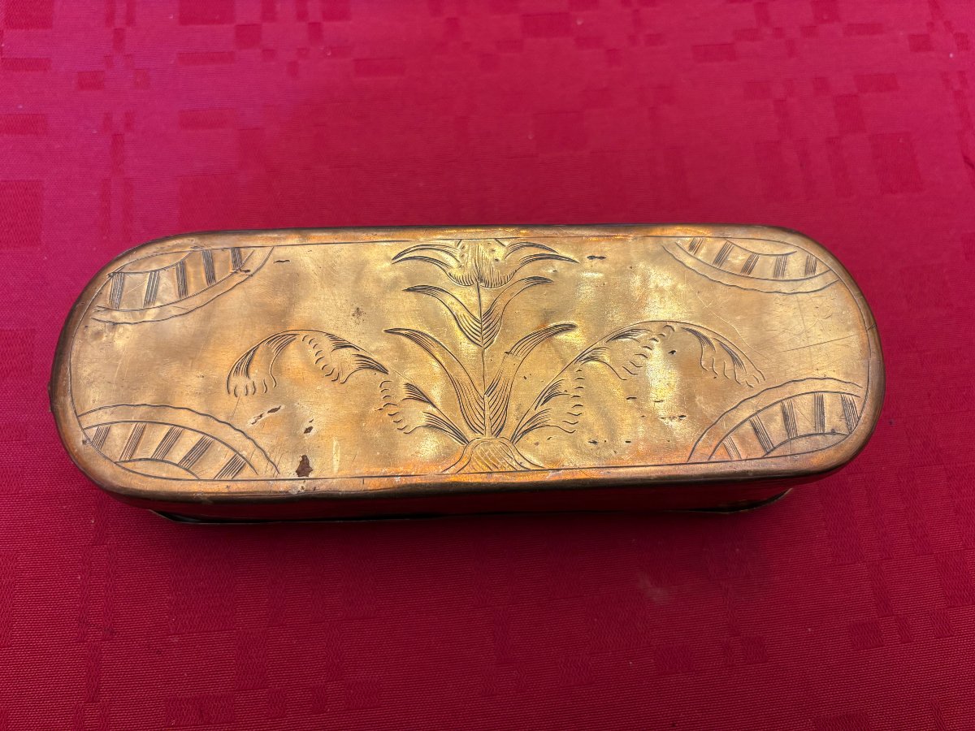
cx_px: 488
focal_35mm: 26
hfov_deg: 67.3
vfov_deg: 53.1
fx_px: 732
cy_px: 366
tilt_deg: -78.2
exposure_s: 1/50
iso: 200
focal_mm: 5.96
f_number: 1.6
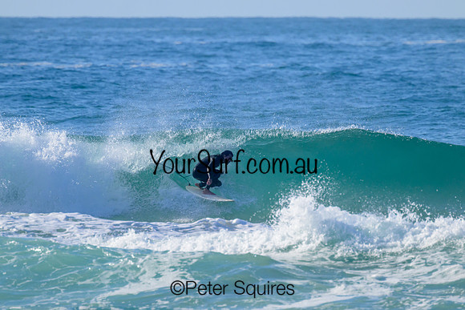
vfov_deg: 1.7
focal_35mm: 824
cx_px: 232
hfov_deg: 2.5
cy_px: 155
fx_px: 10646
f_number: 11
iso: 1000
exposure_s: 1/2000
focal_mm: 800
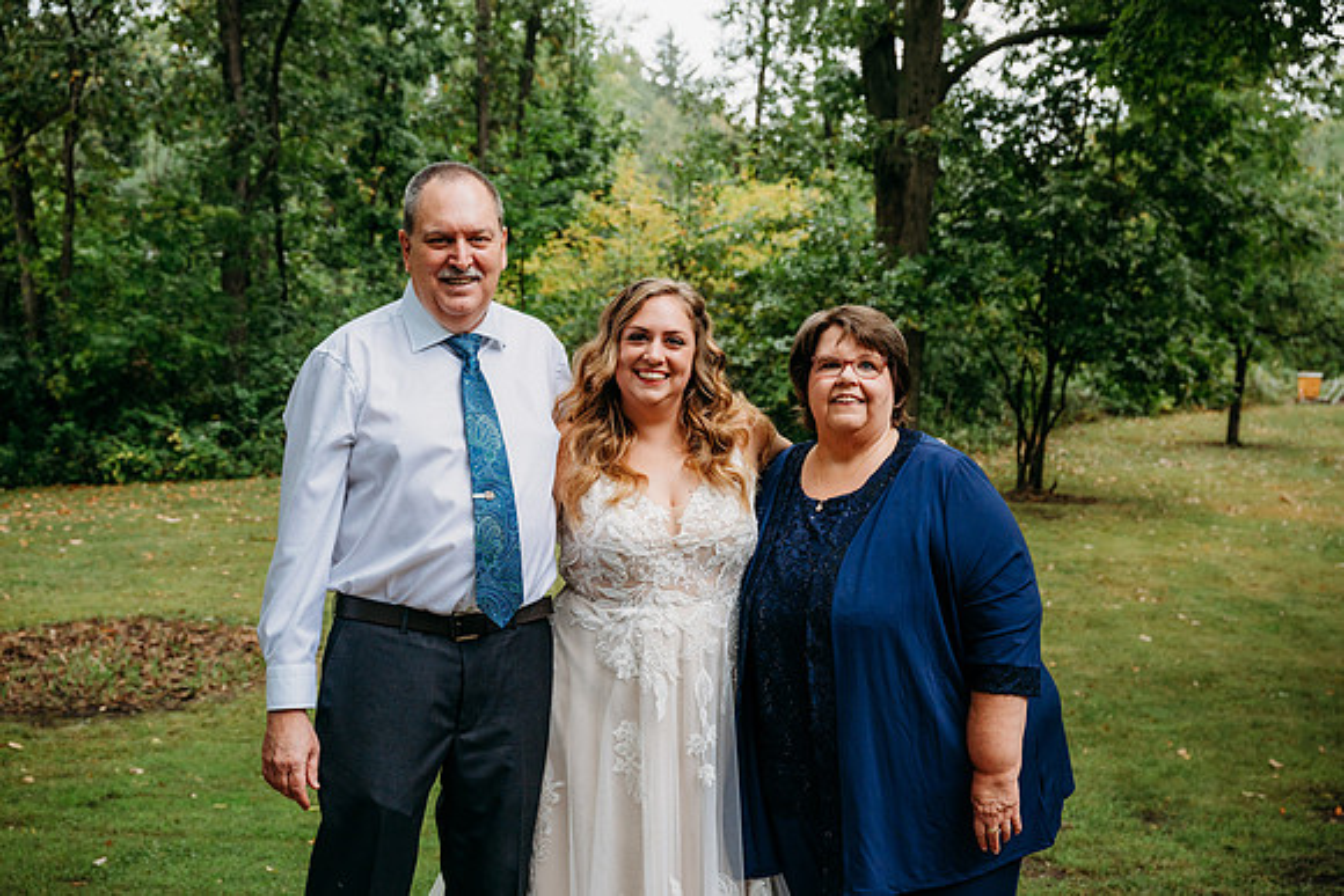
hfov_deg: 44.5
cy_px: 448
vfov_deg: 30.5
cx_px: 672
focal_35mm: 44
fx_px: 1643
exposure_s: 1/400
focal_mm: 44
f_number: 5
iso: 200
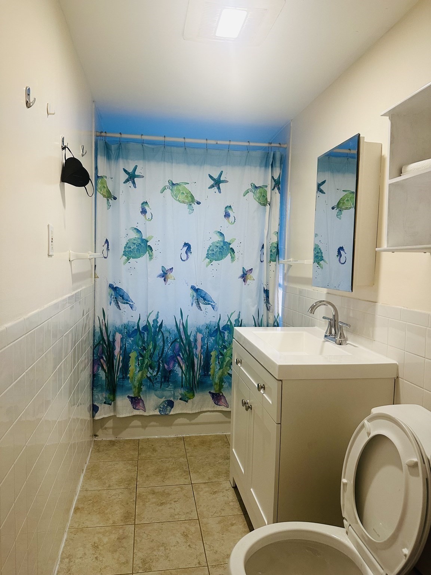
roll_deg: -2.4
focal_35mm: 24
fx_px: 398
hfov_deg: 56.8
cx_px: 216
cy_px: 288
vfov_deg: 71.6
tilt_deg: -3.5
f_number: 1.78
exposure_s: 1/120
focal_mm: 6.86
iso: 200
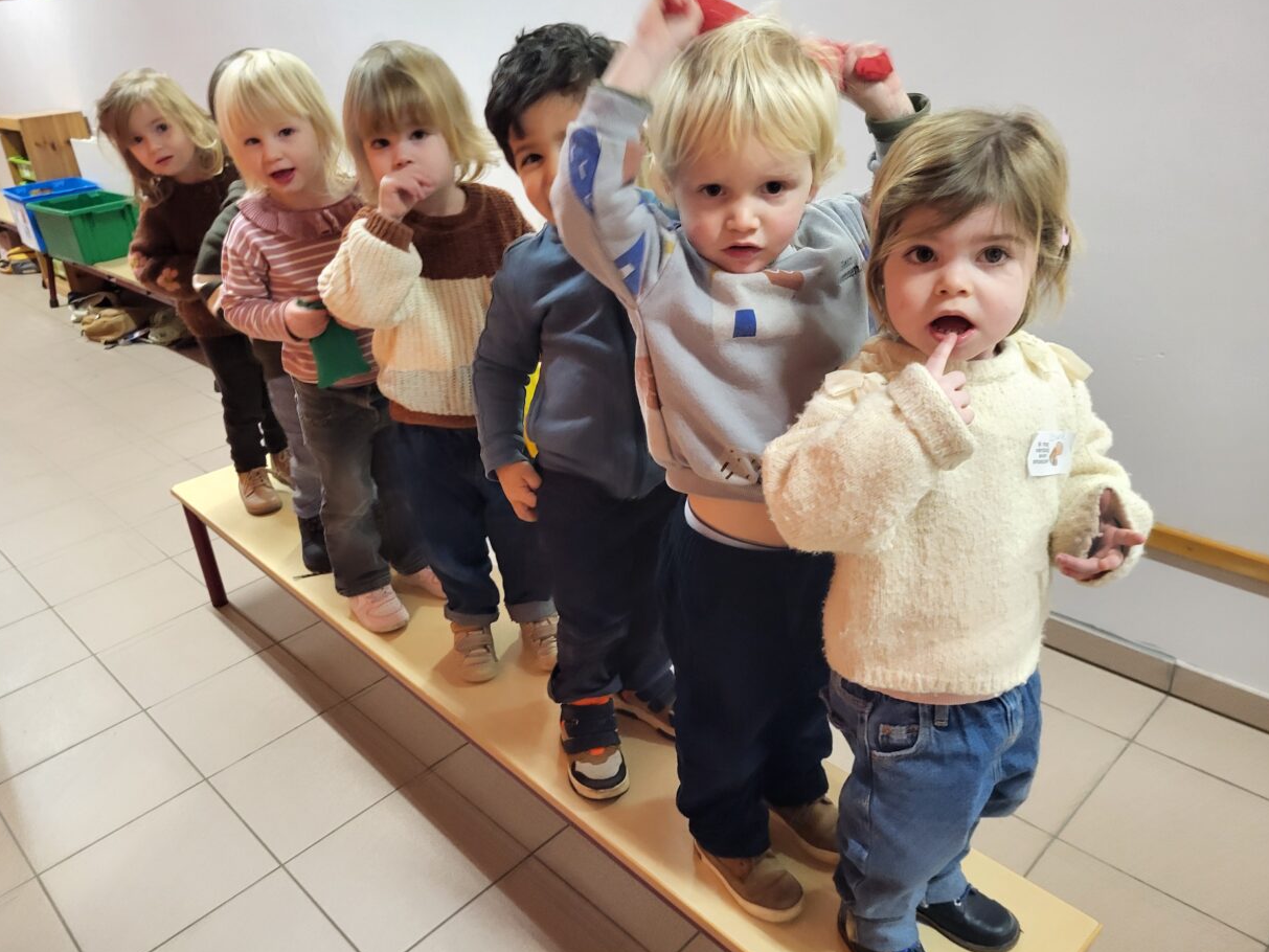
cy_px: 463
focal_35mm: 27
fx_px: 990
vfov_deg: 51.4
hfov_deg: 65.3
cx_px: 620
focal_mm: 5.4
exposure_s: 1/33.3
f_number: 1.8
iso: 500
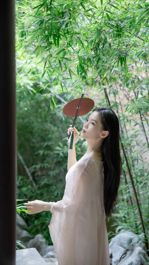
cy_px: 132
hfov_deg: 16.3
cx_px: 86
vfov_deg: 28.6
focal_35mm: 74
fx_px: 520
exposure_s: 1/100
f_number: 2.8
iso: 100
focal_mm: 70
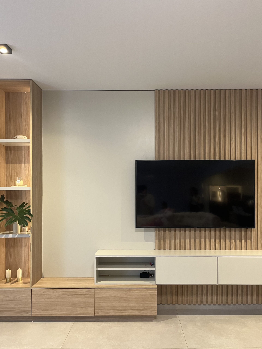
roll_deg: +0.0
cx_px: 131
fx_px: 262
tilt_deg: +1.8
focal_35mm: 26
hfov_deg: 53.1
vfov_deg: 67.3
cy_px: 174
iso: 250
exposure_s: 1/50
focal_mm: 5.1
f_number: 1.6
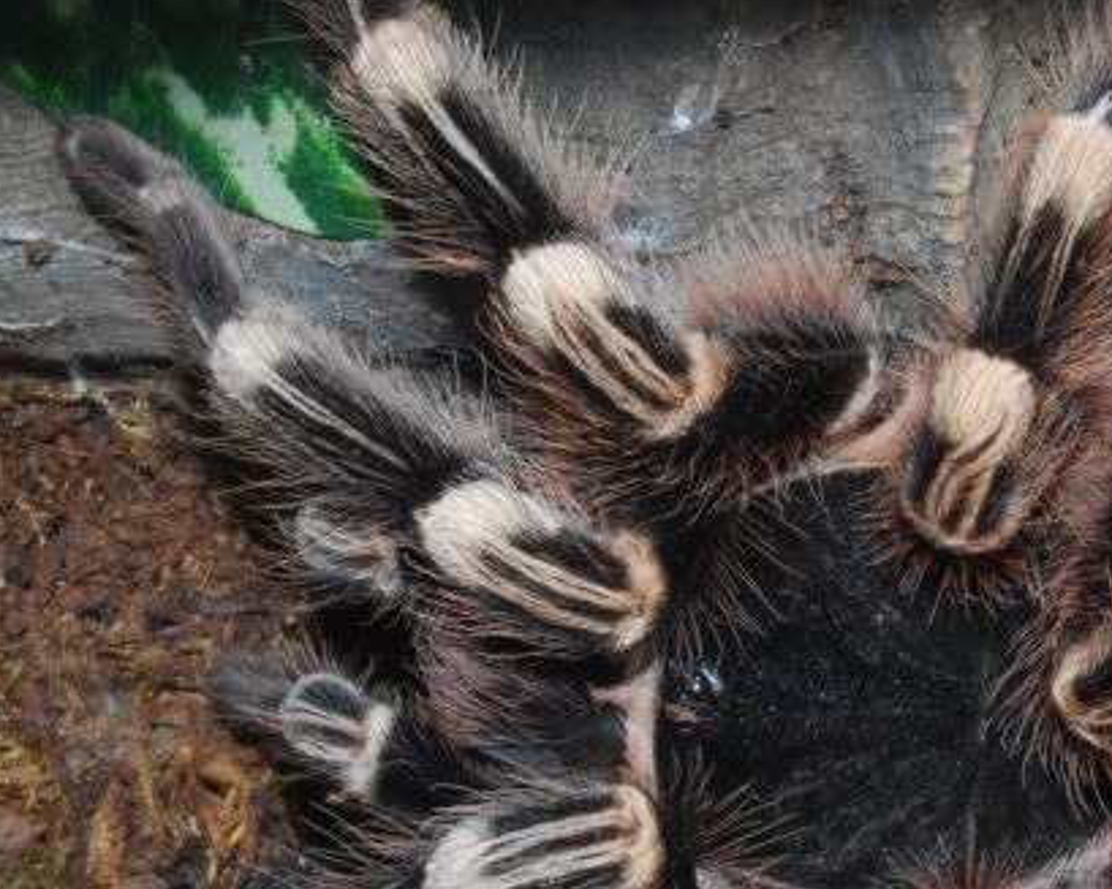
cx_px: 761
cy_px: 518
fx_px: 4179
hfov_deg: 15.1
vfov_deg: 12.1
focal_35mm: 127
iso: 400
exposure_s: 1/125
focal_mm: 36
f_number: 25
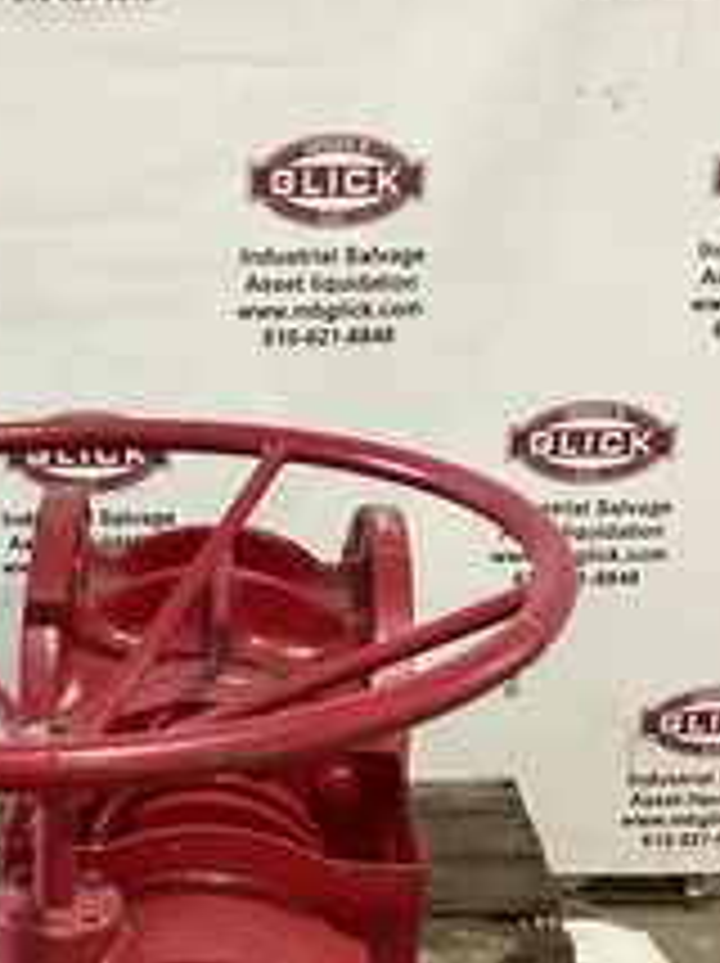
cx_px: 99
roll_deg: -0.1
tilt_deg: -21.1
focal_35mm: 58
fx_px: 1612
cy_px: 788
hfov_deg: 24.6
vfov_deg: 32.3
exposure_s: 1/60
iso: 320
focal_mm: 3.3
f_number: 2.4
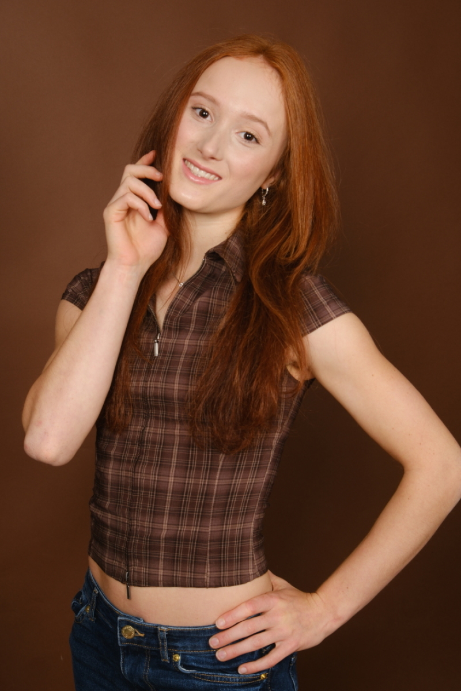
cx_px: 230
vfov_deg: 28.8
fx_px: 1344
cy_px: 346
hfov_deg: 19.5
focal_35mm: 70
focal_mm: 46.6
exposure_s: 1/125
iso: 160
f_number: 8
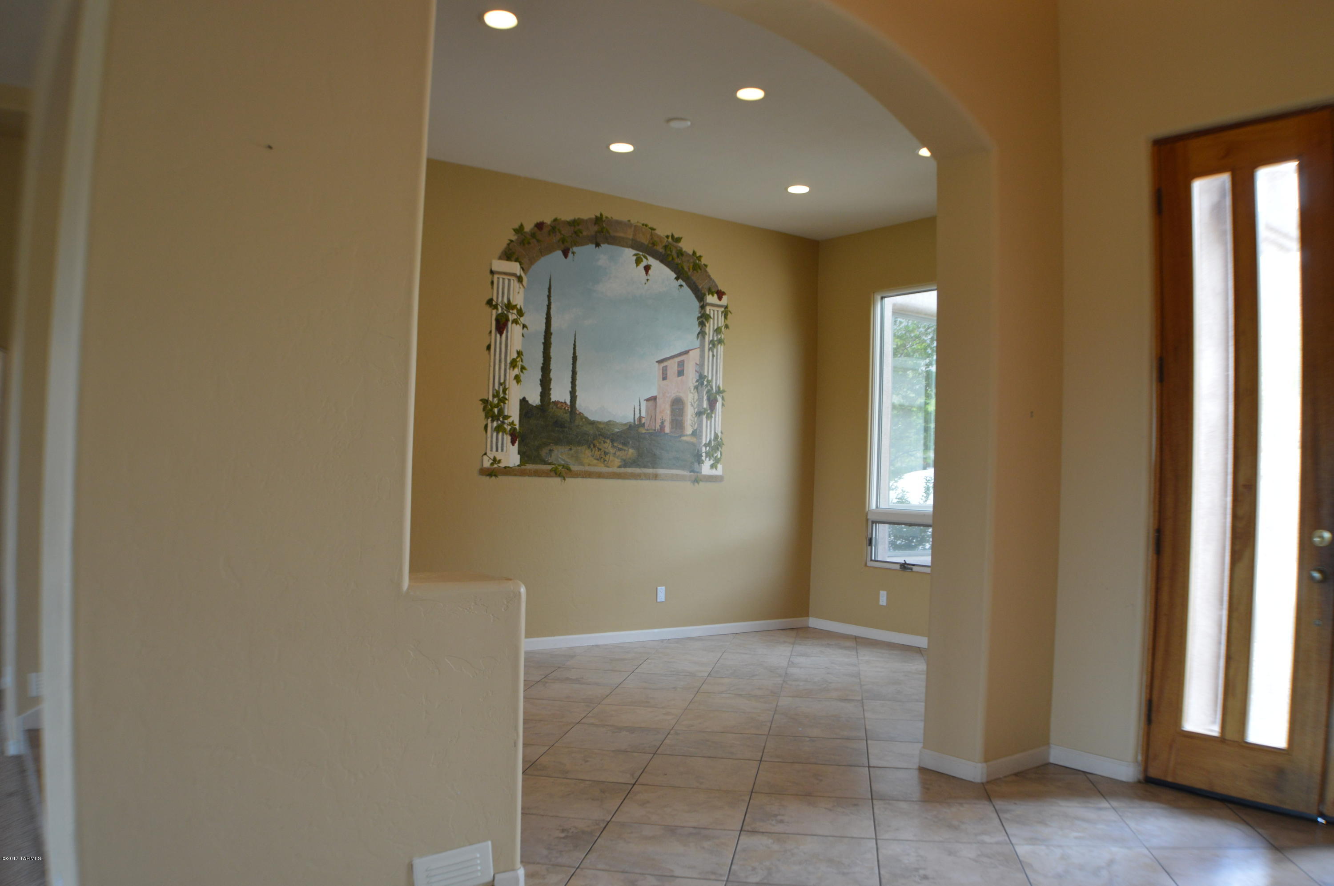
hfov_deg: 55.2
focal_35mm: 34
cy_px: 443
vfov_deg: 38.3
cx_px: 667
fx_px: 1277
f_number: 3.8
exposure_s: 1/60
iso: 400
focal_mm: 23
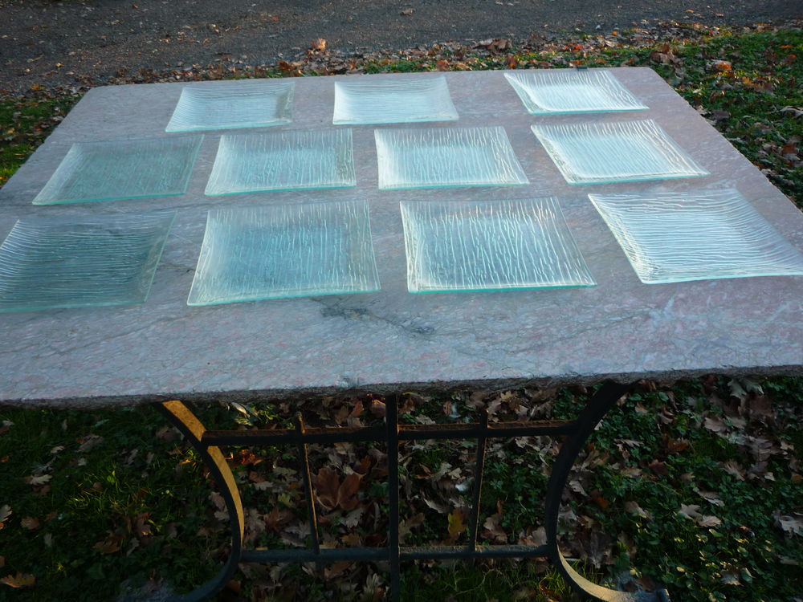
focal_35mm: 30
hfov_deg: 60.0
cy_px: 301
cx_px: 402
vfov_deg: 46.8
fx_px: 696
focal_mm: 5.2
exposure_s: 1/80
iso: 100
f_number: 3.3
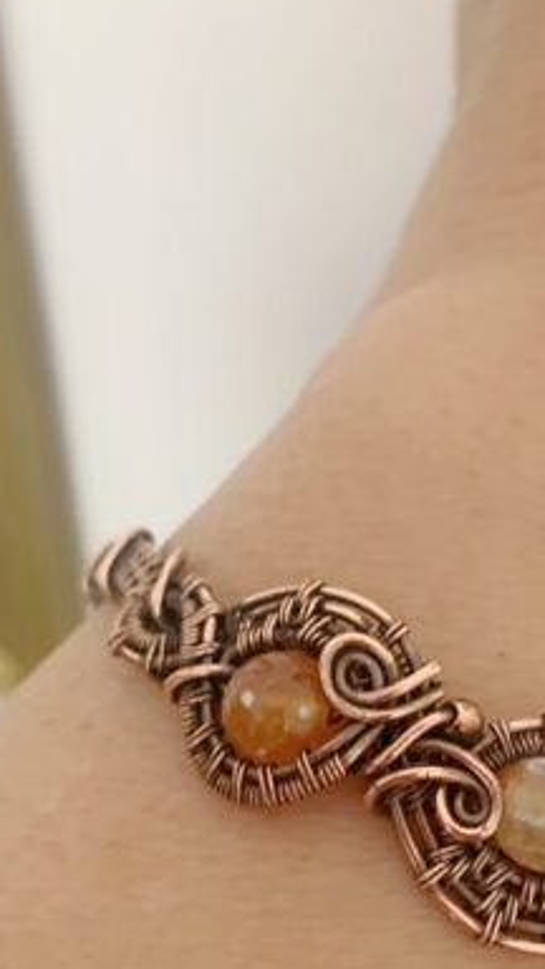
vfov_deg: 35.3
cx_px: 454
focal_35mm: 59
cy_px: 575
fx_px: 1516
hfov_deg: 20.1
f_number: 1.8
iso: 320
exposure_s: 1/60
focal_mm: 4.25
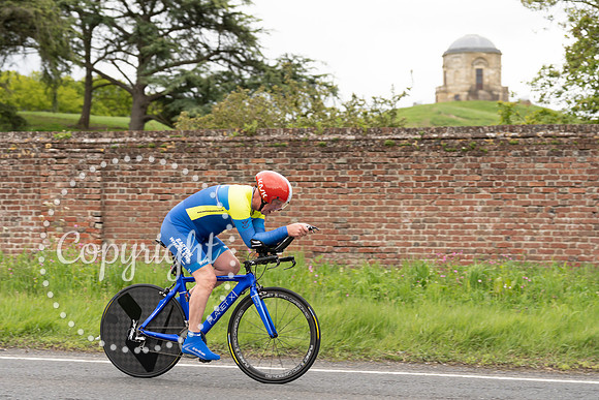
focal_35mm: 82
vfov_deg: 16.7
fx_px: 1365
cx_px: 248
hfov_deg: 24.7
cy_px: 214
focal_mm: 70
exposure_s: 1/1000
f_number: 3.5
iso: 320
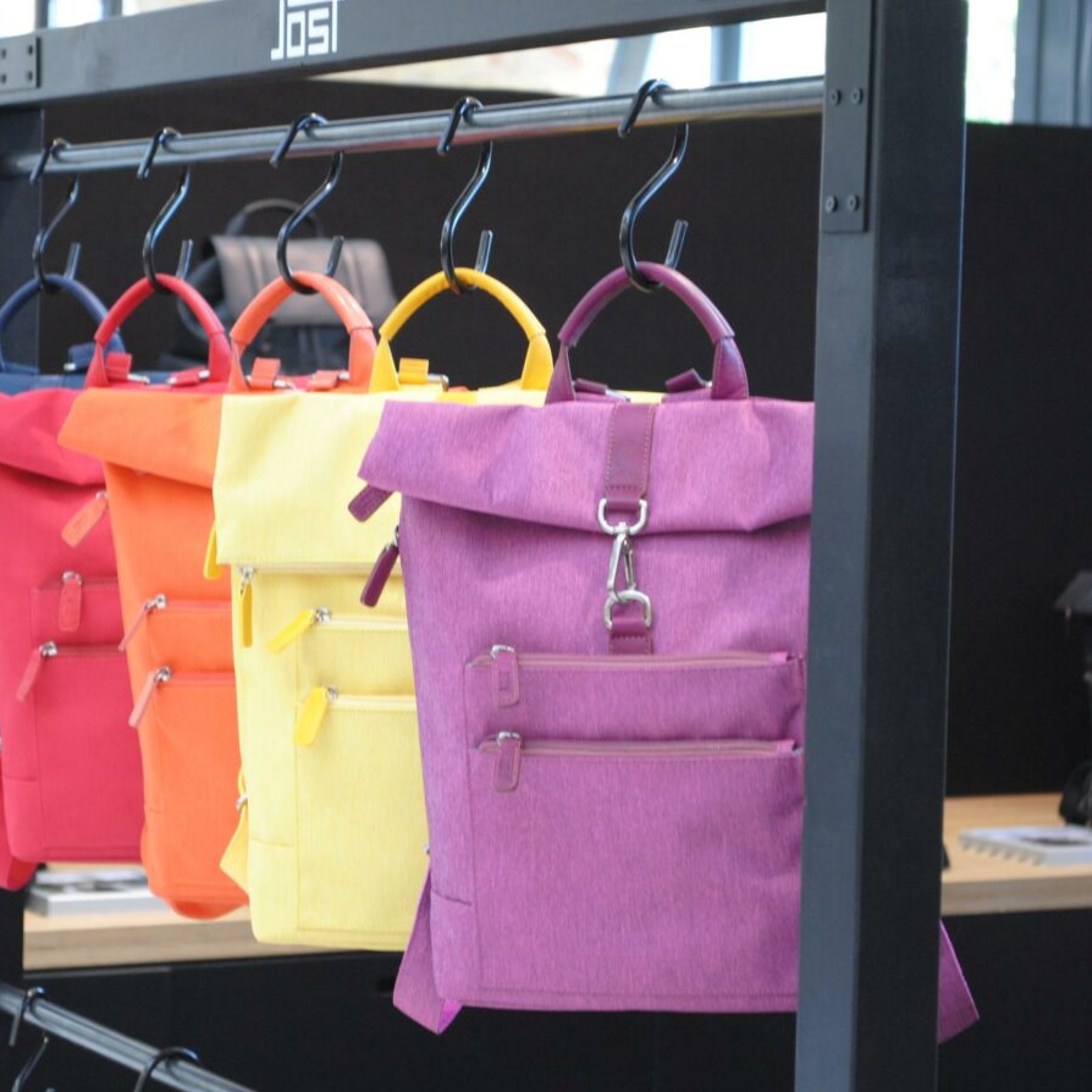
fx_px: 3770
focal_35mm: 106
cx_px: 332
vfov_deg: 16.5
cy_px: 548
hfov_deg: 16.4
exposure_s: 1/20
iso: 400
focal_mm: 55
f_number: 5.6
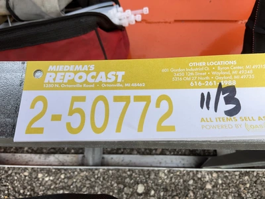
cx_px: 132
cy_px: 100
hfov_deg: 61.7
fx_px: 222
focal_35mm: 29
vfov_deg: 48.2
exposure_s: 1/978
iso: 25
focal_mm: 3
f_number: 1.8
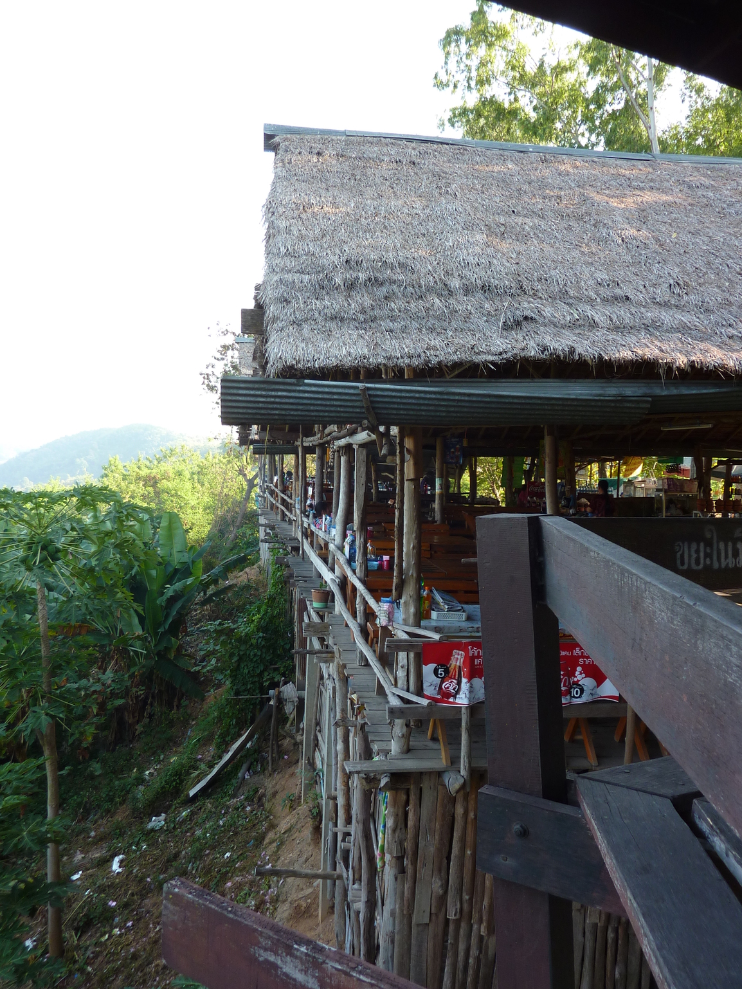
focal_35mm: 26
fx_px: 743
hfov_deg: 53.1
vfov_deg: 67.3
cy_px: 491
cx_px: 365
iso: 80
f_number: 3.3
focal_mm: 4.1
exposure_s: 1/80
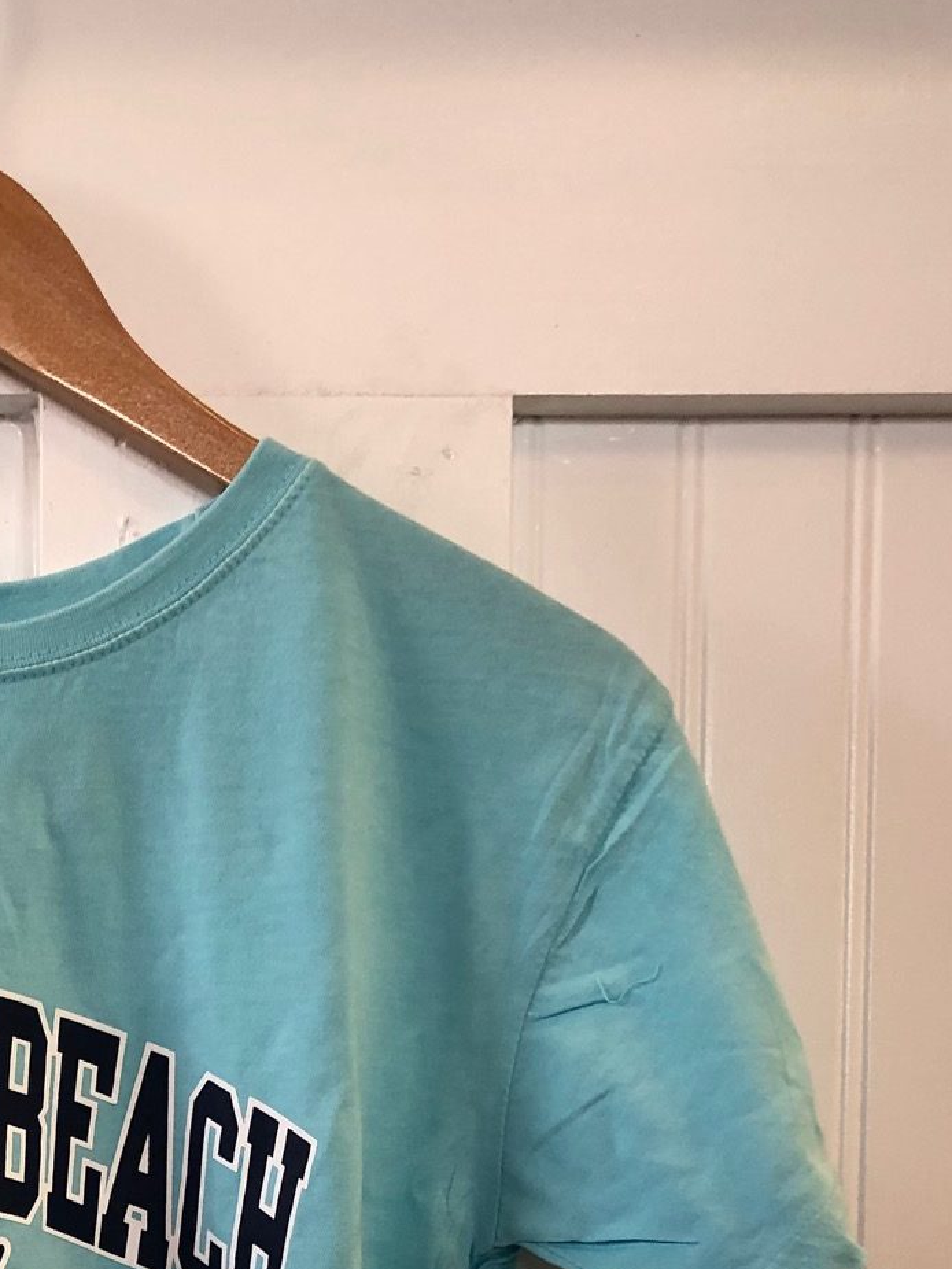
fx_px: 2236
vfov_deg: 29.3
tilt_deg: -1.0
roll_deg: -0.3
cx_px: -27
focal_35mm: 61
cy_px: 1312
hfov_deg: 22.9
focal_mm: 4
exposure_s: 1/30
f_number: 1.8
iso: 25
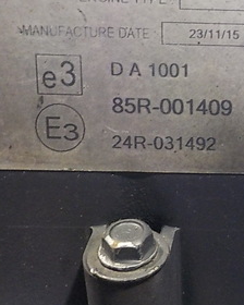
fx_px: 605
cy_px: 69
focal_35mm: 67
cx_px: 278
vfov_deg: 27.8
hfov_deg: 21.5
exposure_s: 1/20
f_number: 3.3
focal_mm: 4.1
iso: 400
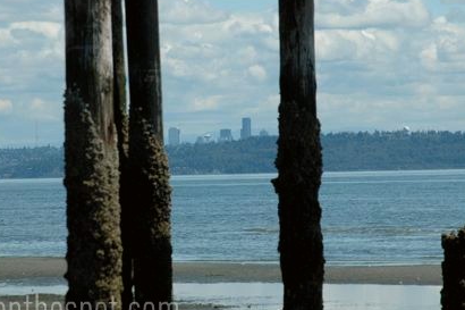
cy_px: 142
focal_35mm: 307
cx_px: 213
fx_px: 3964
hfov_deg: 6.7
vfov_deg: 4.5
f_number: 8
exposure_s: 1/2500
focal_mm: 150
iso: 800
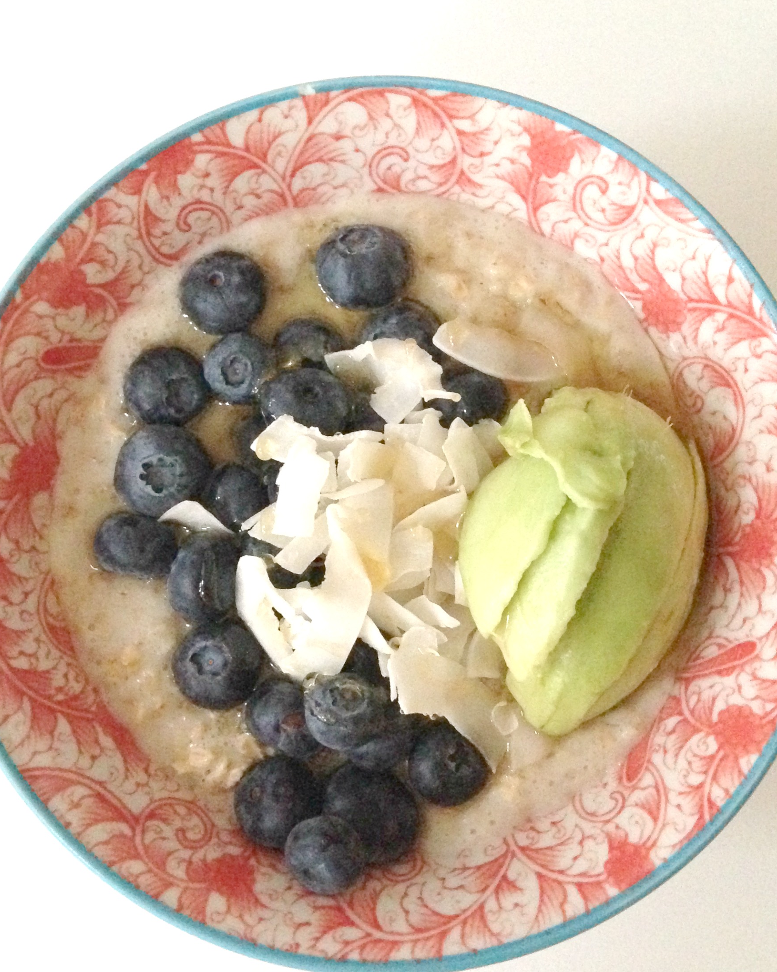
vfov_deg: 40.3
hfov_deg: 32.7
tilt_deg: -84.8
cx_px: 395
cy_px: 487
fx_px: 1322
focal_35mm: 46
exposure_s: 1/15
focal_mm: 4.12
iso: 800
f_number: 2.4
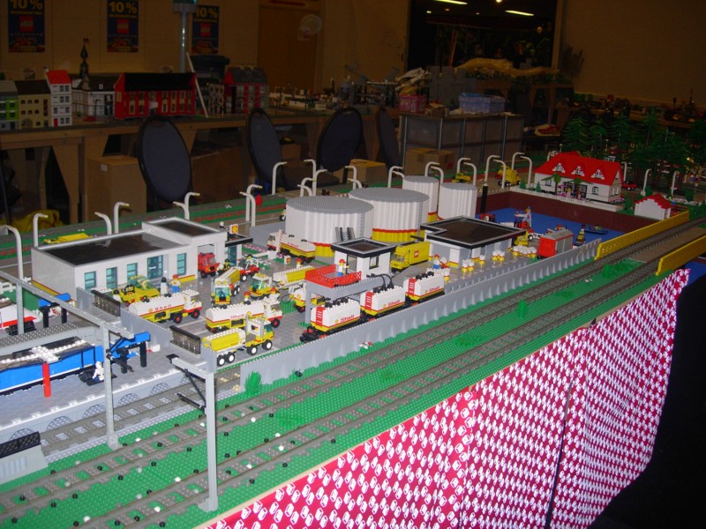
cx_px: 353
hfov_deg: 49.0
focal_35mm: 38
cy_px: 264
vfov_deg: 37.7
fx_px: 775
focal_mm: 7.8
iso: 79
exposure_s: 1/64
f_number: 2.8
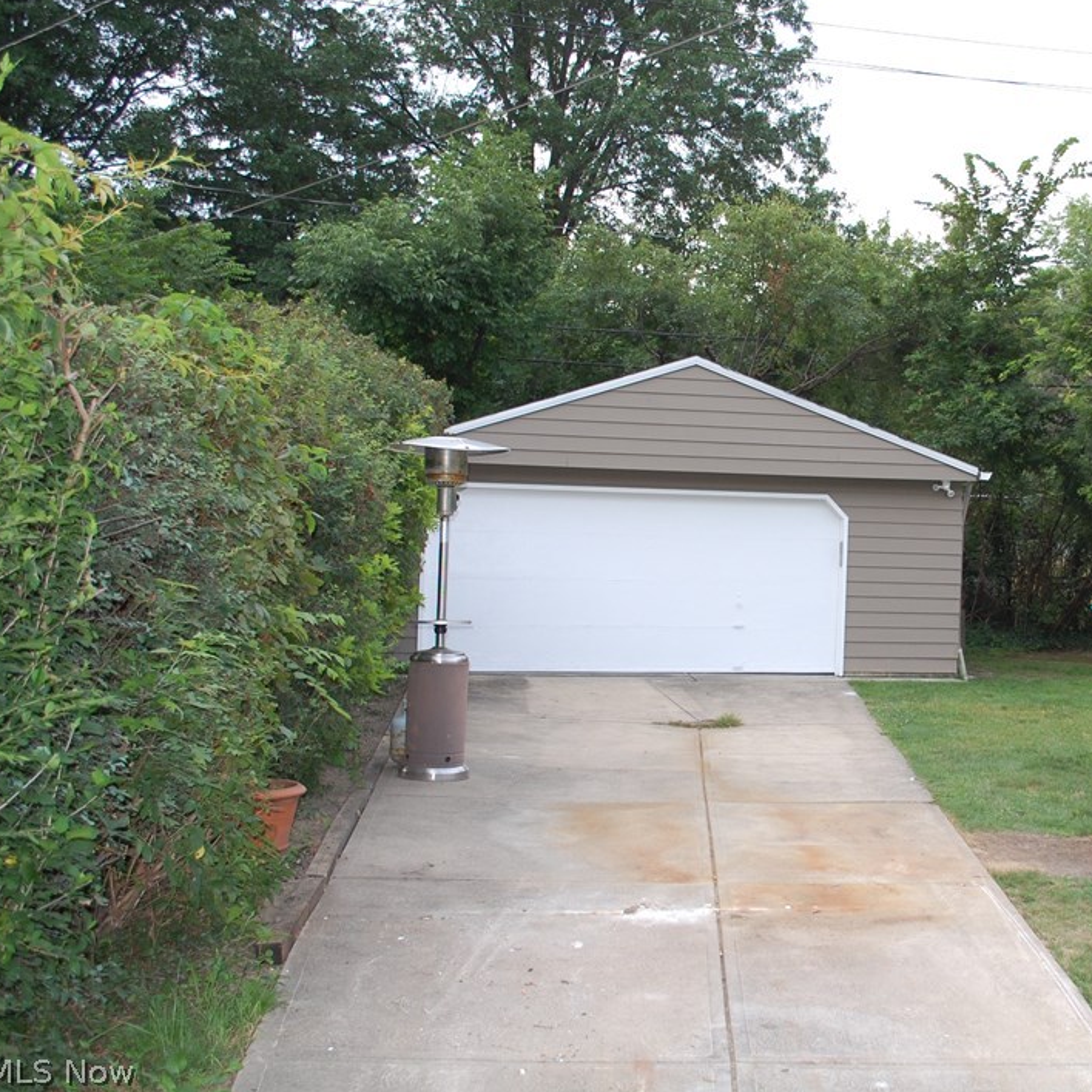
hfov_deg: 38.2
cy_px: 540
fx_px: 1535
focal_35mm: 43
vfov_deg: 39.2
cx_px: 817
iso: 400
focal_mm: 22
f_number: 4
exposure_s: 1/500
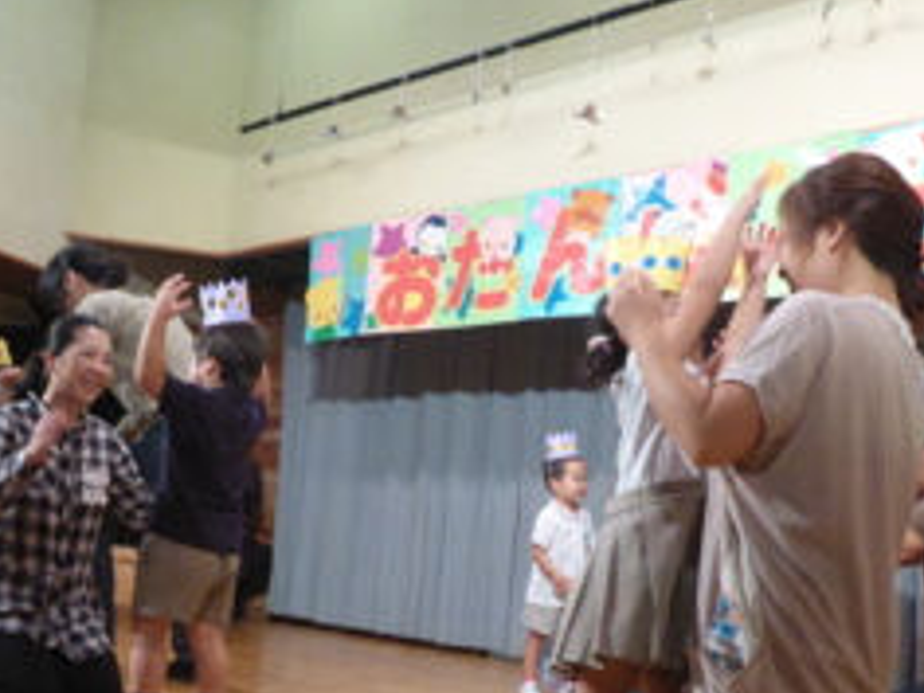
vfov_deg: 33.4
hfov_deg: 43.7
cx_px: 395
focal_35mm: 43
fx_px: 1148
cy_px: 431
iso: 800
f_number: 3.4
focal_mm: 5.2
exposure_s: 1/80
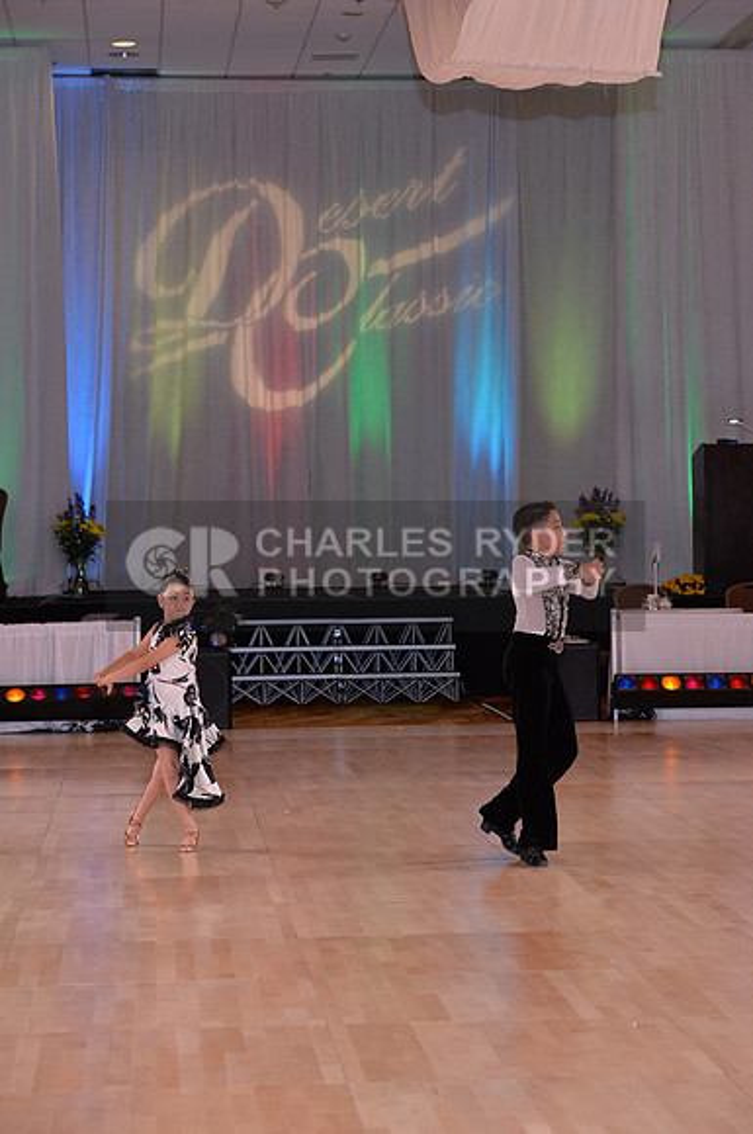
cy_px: 567
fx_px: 3304
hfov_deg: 13.0
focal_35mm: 105
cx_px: 376
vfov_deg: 19.5
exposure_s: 1/250
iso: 2000
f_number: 5.6
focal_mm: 105
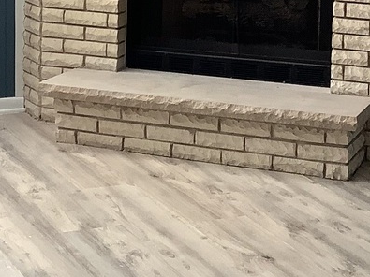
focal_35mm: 113
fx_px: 1207
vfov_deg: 12.9
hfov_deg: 17.4
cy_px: 6
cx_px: 209
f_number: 2.4
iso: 80
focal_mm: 3.3
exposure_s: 1/60
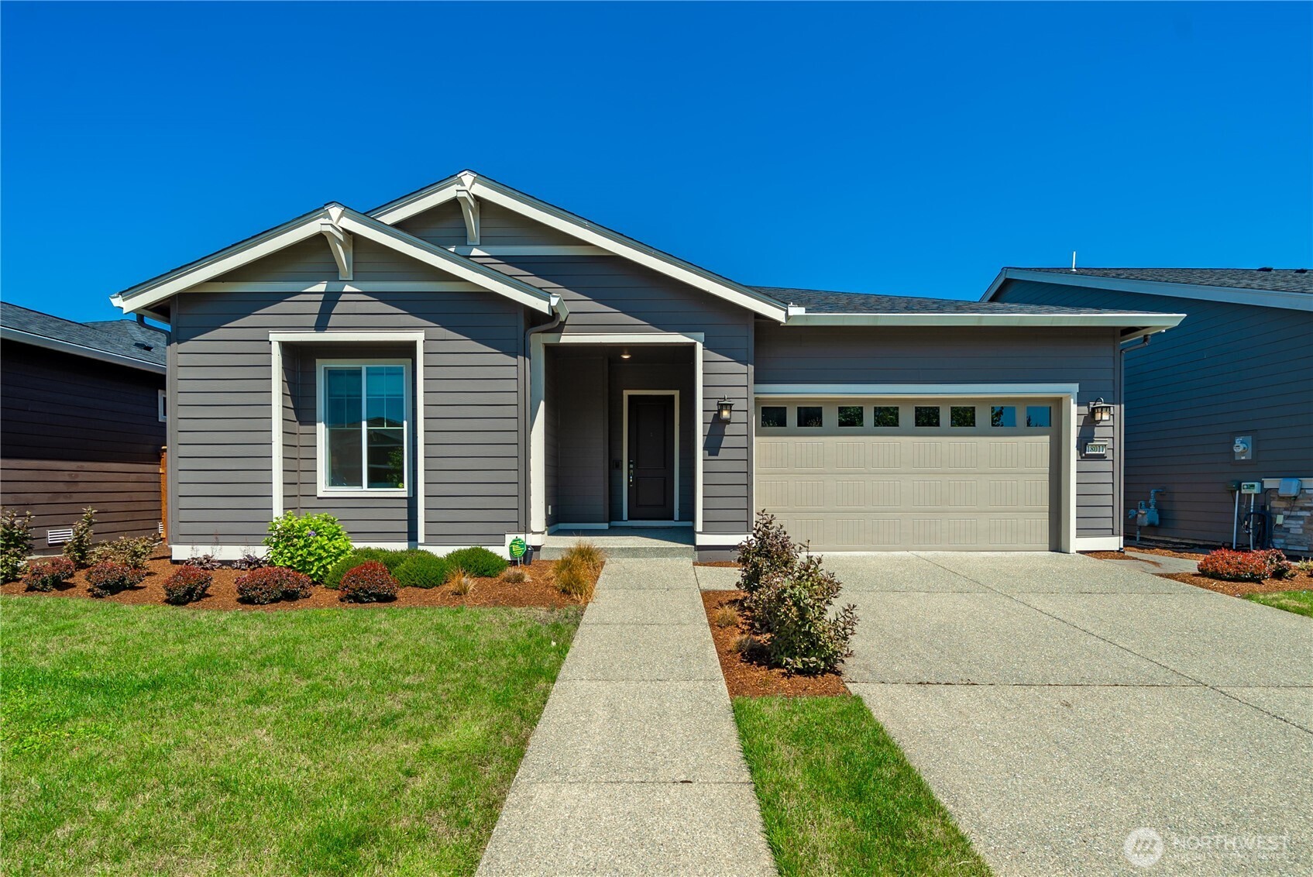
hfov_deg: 112.6
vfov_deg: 90.1
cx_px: 656
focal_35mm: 12
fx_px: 438
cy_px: 438
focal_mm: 12
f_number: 7.1
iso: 80
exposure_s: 1/160
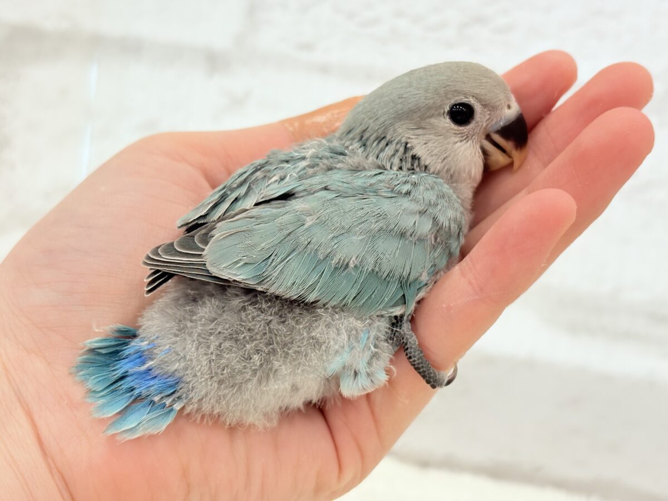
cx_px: 334
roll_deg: -6.7
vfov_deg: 28.0
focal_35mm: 52
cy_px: 250
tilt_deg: -6.1
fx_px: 1003
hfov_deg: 36.8
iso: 80
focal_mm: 5.96
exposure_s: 1/100
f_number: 1.6
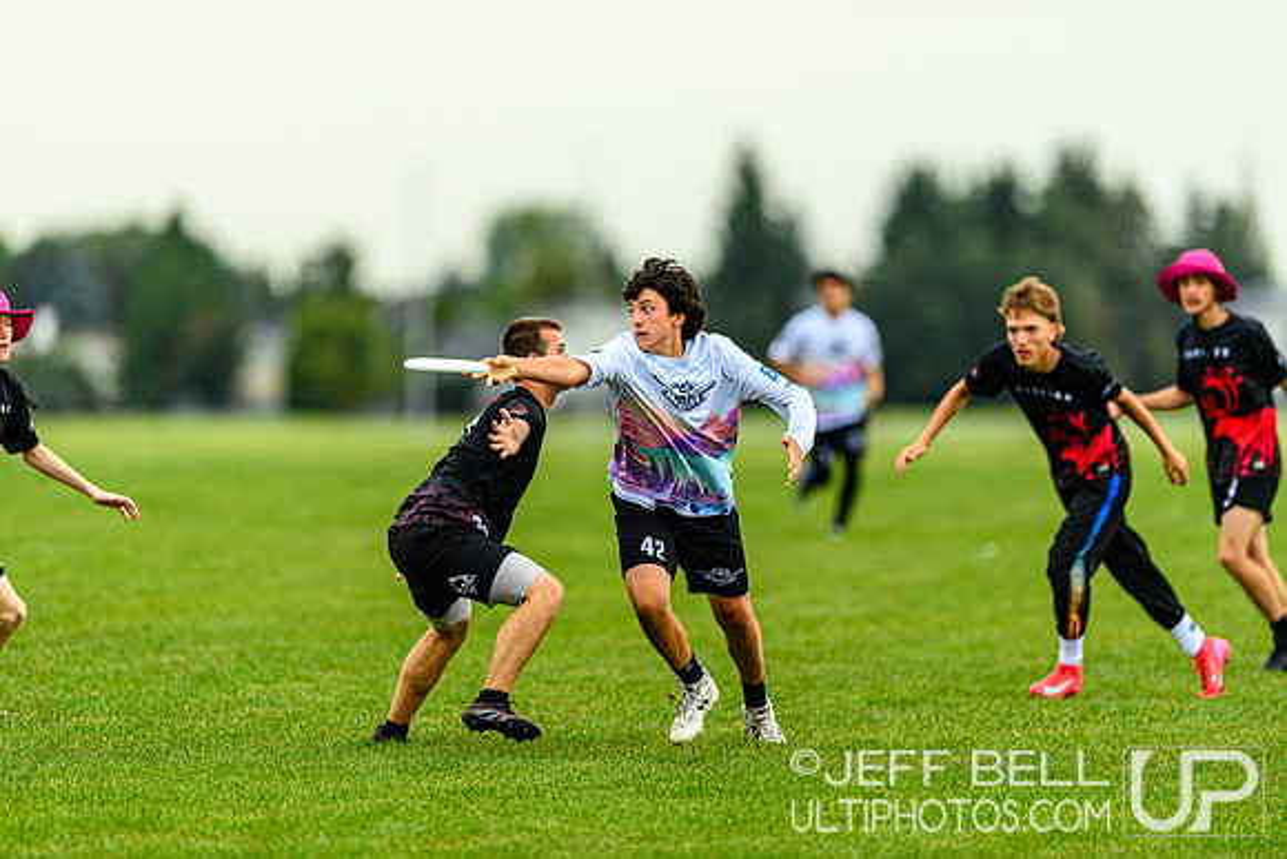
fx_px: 14303
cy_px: 430
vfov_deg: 3.4
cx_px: 644
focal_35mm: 400
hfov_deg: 5.2
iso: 800
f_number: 3.2
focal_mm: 400
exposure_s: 1/1250
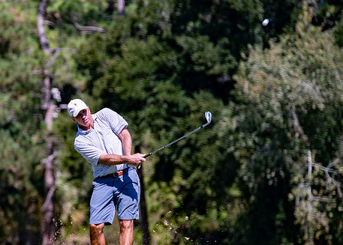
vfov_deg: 3.4
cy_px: 191
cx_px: 67
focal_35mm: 427
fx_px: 4162
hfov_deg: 4.7
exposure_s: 1/1000
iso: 100
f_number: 4
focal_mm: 200
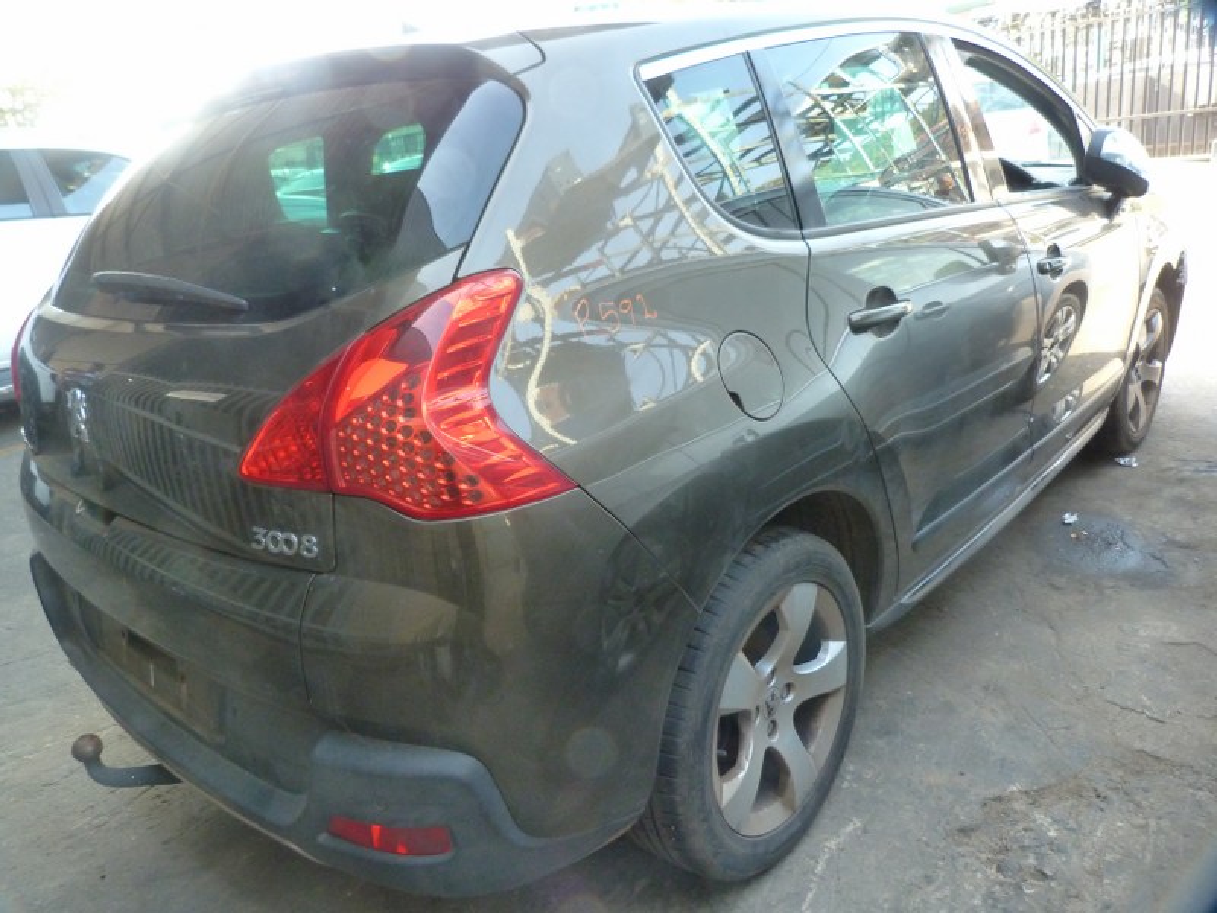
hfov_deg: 69.4
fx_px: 879
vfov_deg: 54.9
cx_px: 608
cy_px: 456
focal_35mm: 25
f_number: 2.8
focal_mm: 4.5
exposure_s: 1/60
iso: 320
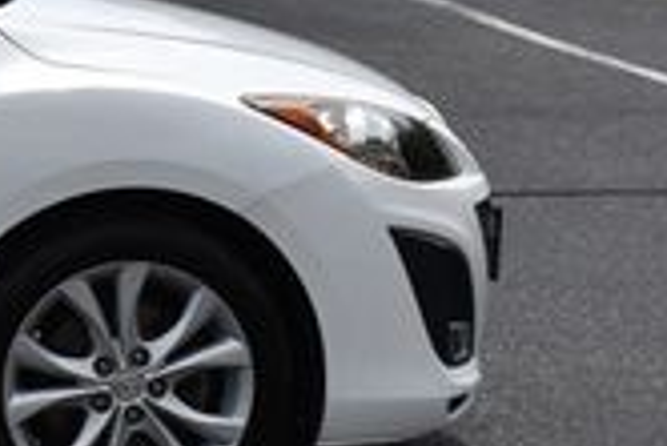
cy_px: -14
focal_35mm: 156
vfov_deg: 8.8
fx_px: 2891
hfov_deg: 12.0
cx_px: -571
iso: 100
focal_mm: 27
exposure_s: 1/400
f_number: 10
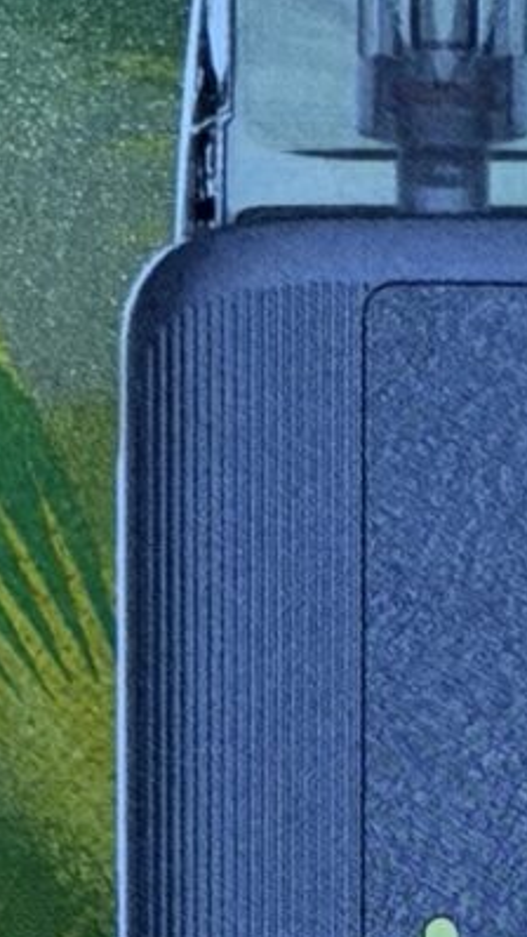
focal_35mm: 336
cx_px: 468
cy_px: 1083
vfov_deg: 6.4
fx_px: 8344
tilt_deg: -8.1
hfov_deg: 3.6
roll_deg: -0.1
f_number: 1.78
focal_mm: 6.76
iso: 500
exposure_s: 1/33
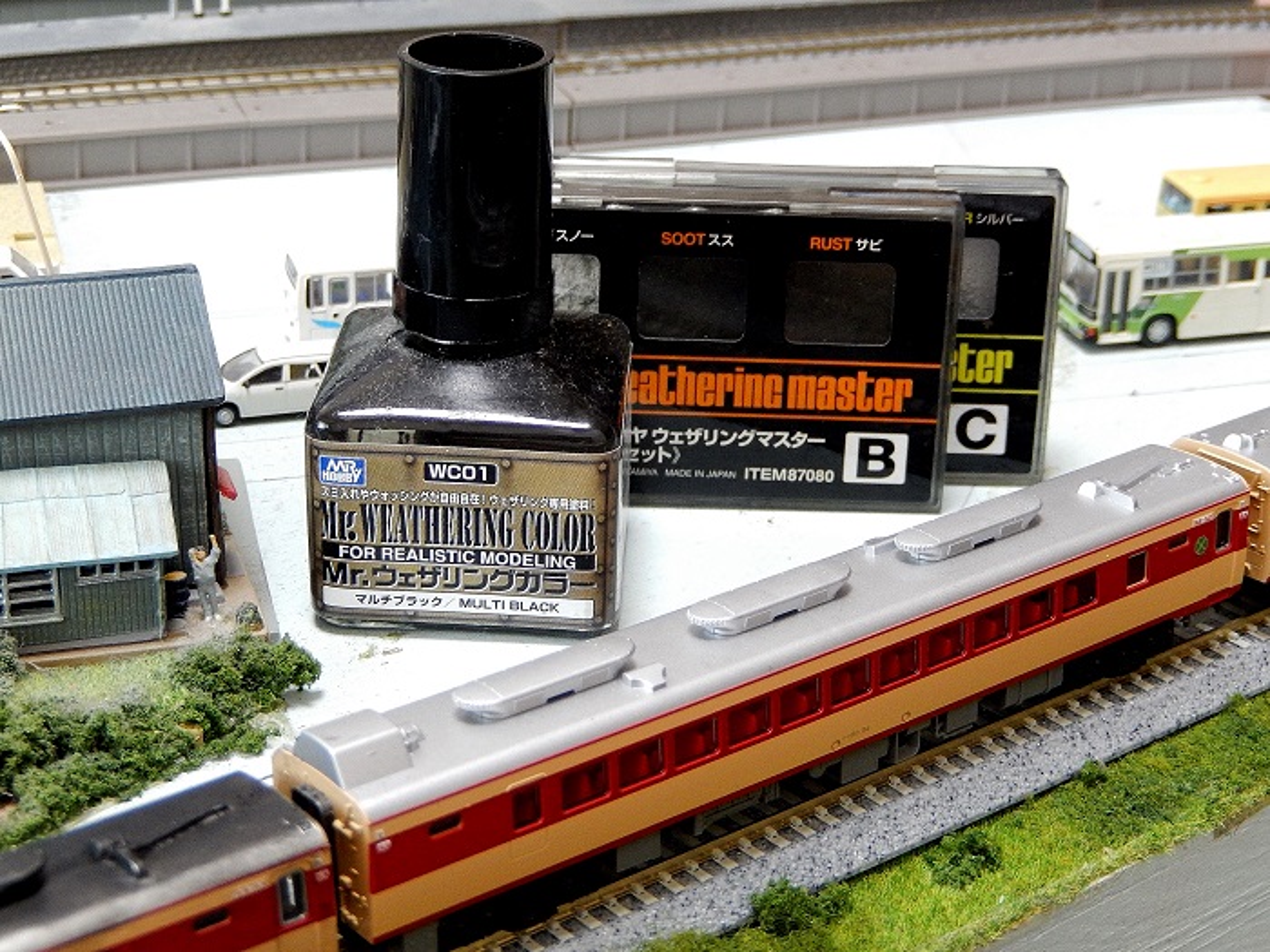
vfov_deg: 20.2
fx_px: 2678
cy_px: 476
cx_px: 635
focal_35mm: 73
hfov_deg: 26.7
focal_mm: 13.1
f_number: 4.9
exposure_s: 1/8
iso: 500
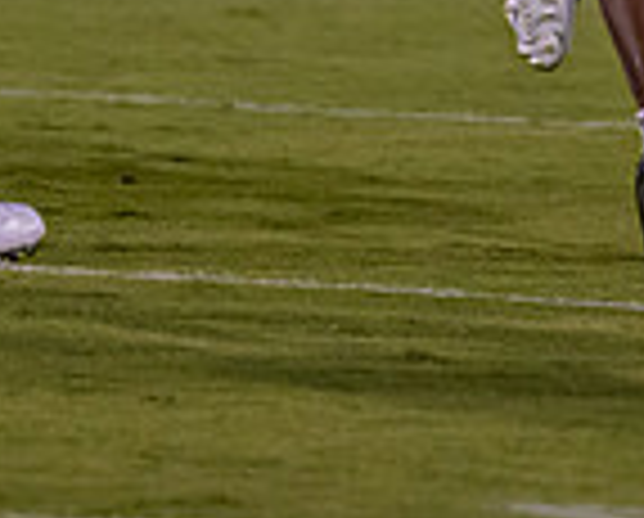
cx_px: 418
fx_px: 21735
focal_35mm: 1138
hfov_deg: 1.7
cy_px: -580
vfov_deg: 1.4
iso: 2000
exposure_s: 1/1600
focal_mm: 200
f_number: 2.8
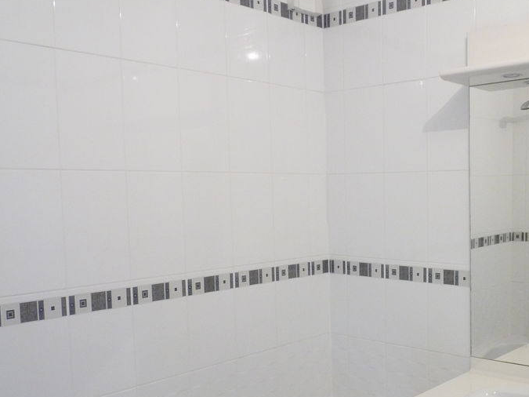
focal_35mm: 40
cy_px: 245
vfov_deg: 35.8
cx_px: 379
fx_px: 611
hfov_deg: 45.6
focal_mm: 4.8
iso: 400
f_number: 2.8
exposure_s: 1/25
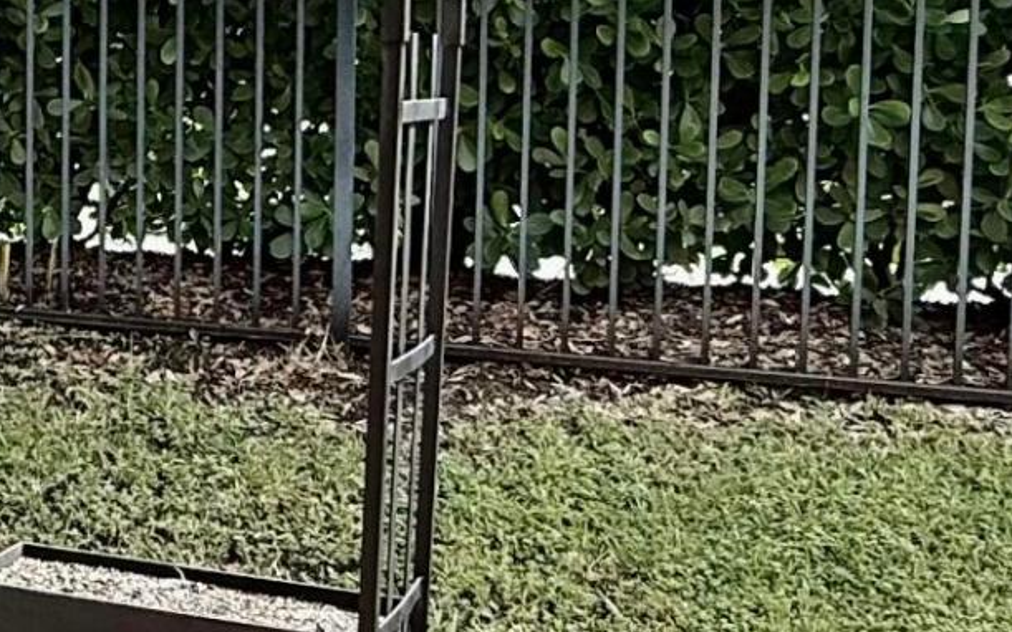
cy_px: 222
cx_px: -398
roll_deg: -0.2
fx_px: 1931
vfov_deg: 18.6
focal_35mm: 70
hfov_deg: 24.5
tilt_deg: -4.8
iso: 64
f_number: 2.2
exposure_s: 1/590
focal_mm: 2.22
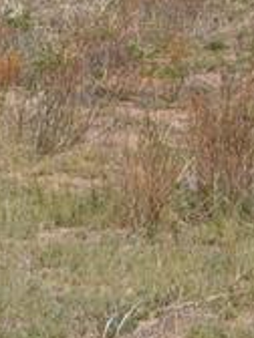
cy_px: -224
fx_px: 2749
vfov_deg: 6.9
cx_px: -217
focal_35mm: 281
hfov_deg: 5.2
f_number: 9
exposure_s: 1/320
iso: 100
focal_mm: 32
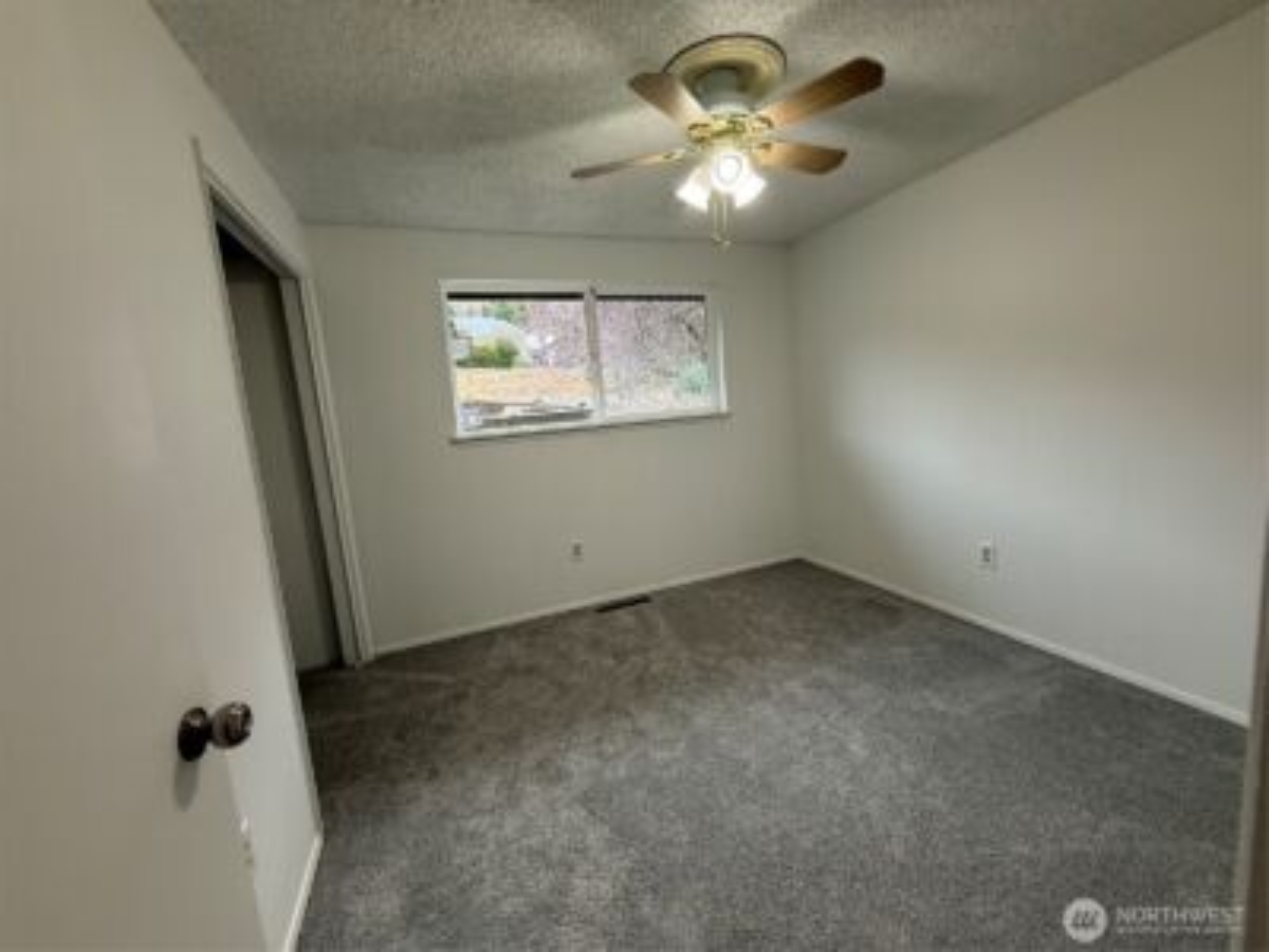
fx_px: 513
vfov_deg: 85.7
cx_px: 634
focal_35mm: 14
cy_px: 476
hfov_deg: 102.1
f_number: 2.2
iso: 160
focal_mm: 2.22
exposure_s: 1/120
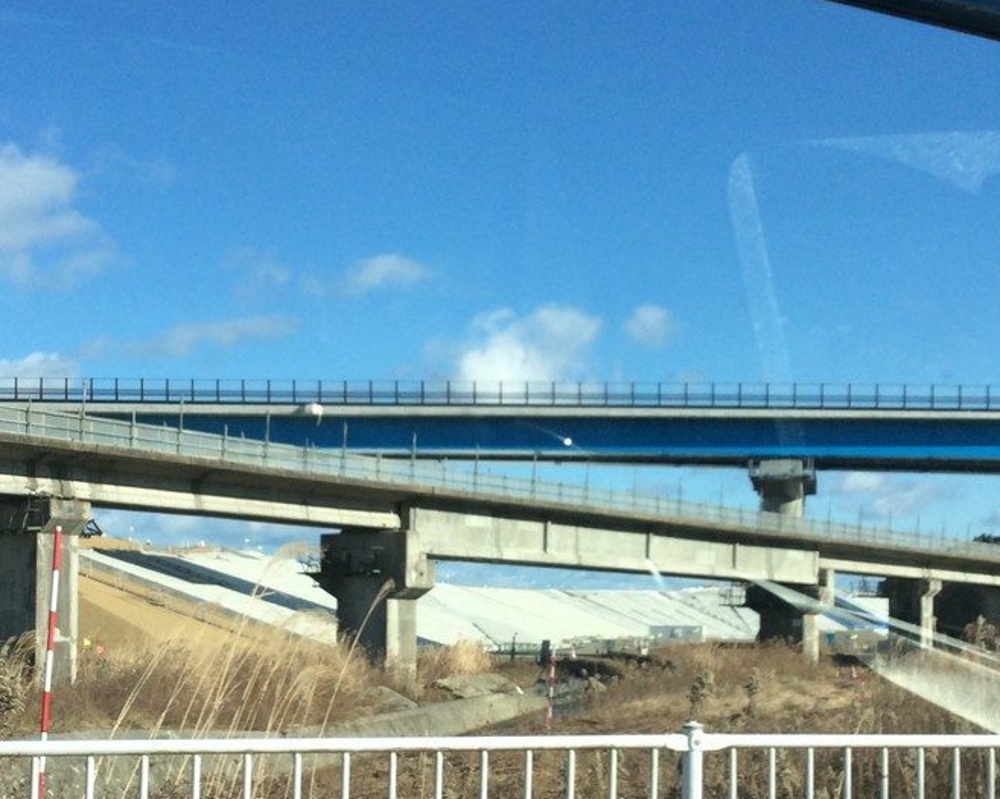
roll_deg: -1.7
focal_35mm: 57
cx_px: 470
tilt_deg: -0.1
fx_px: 1686
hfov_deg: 33.0
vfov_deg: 26.3
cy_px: 607
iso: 32
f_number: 2.4
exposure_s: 1/1167
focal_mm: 3.3
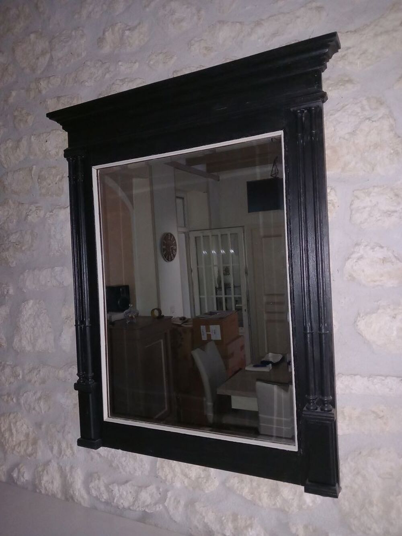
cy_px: 268
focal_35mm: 27
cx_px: 201
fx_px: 418
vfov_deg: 65.3
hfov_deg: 51.4
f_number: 1.8
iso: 400
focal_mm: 4
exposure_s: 1/25
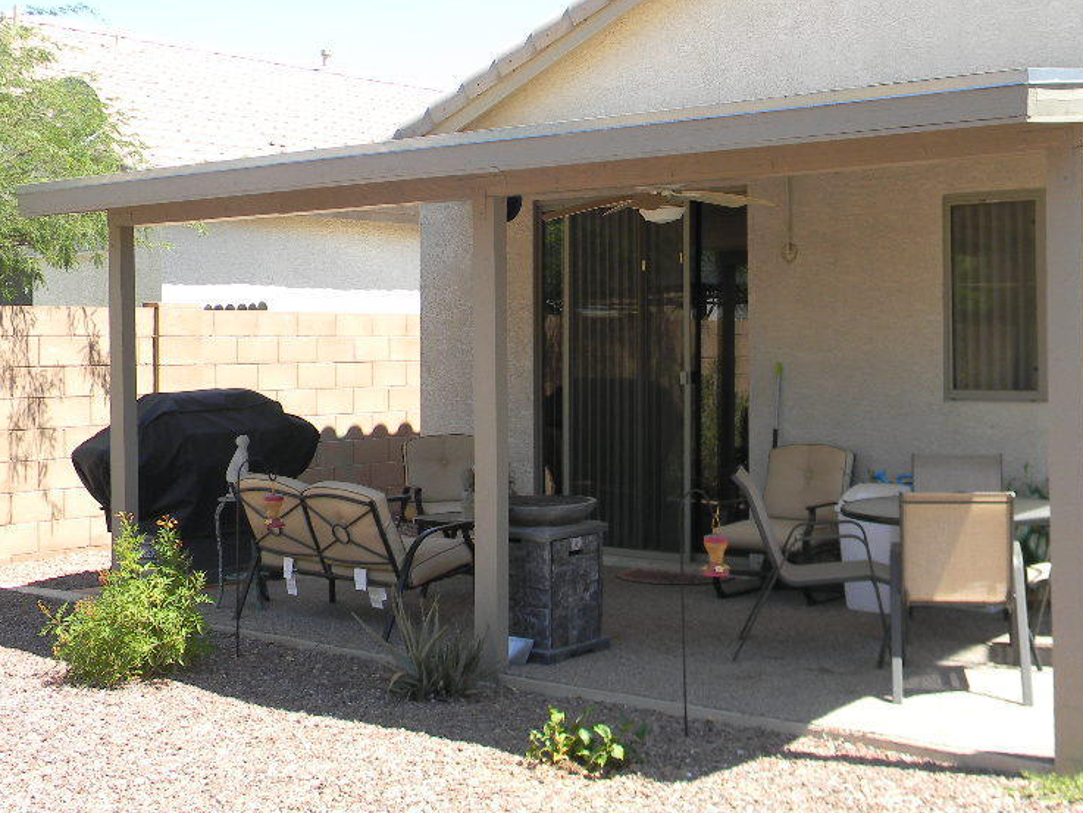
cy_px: 322
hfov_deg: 38.1
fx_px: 1565
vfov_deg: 29.0
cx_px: 629
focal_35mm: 50
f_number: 3.7
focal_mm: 6.4
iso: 80
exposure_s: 1/229
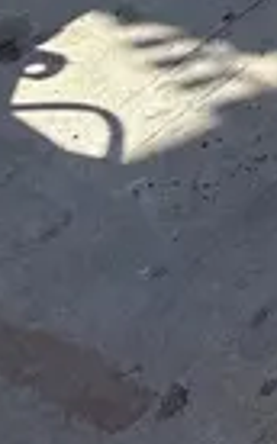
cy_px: -716
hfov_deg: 7.7
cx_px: 863
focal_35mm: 146
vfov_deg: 11.2
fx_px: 1767
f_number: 1.6
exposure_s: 1/1695
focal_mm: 5.96
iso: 50
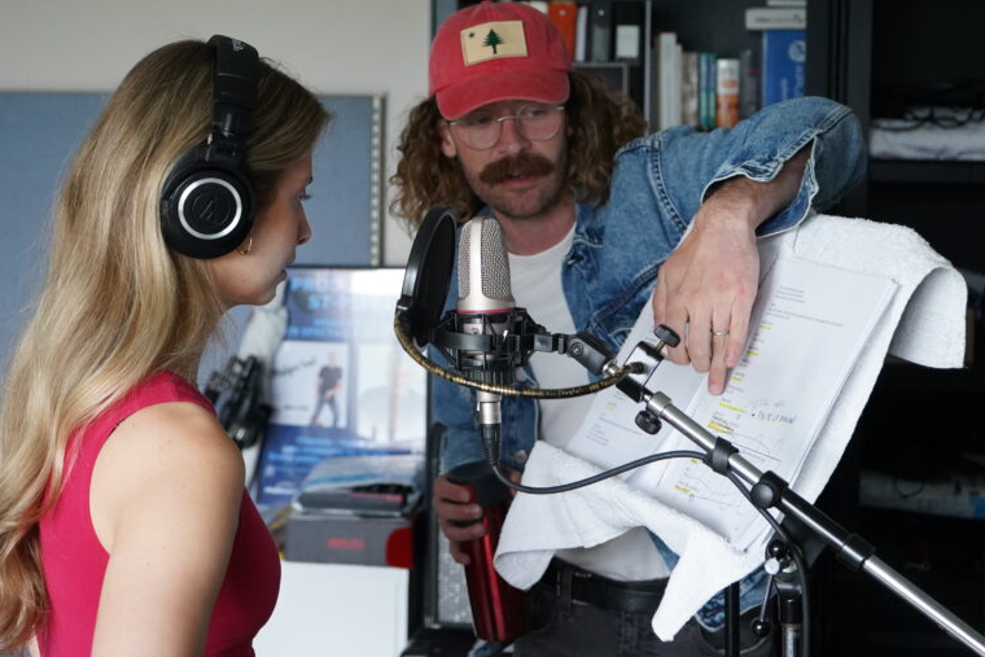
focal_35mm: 66
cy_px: 227
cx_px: 470
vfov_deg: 20.6
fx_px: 1806
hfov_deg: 30.5
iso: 5000
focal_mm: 49
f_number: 4.5
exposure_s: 1/160
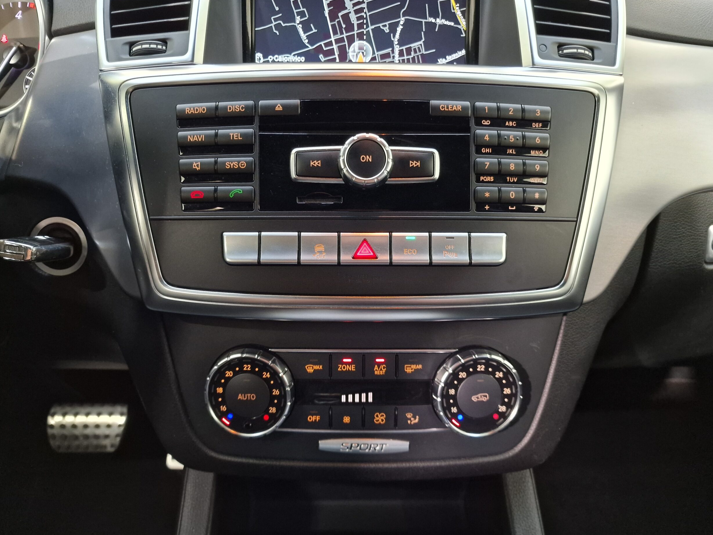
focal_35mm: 24
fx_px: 494
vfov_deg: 56.8
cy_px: 276
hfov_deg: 71.6
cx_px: 344
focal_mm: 6.4
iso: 400
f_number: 1.8
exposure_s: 1/17
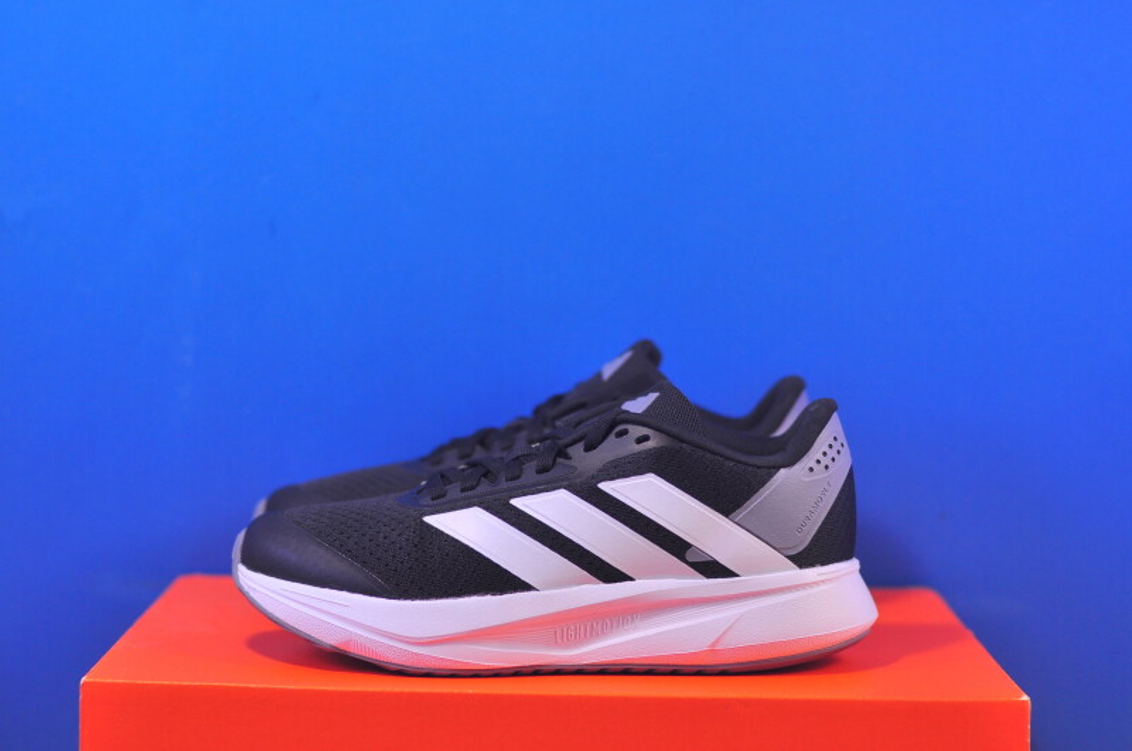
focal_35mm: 75
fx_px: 2355
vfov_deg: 18.1
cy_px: 376
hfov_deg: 27.0
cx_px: 566
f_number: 2.5
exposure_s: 1/320
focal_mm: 50
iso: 250
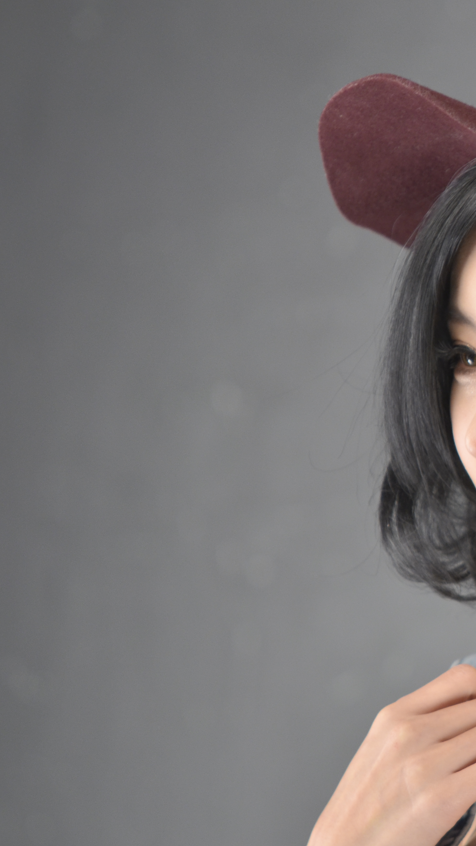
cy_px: 423
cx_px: 573
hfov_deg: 2.6
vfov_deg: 4.6
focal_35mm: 474
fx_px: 10637
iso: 400
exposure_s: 1/160
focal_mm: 200
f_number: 4
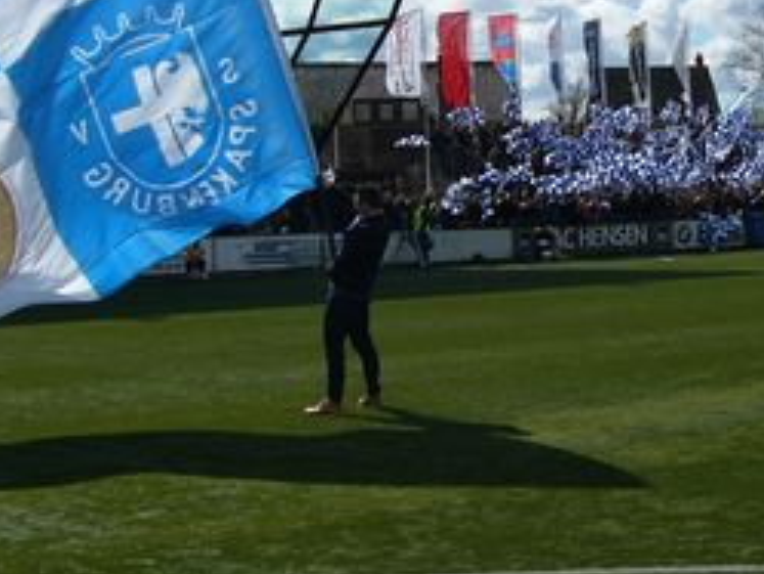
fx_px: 1767
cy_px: 100
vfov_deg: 18.3
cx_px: 522
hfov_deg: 24.3
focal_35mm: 80
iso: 50
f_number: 8
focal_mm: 5.8
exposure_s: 1/320
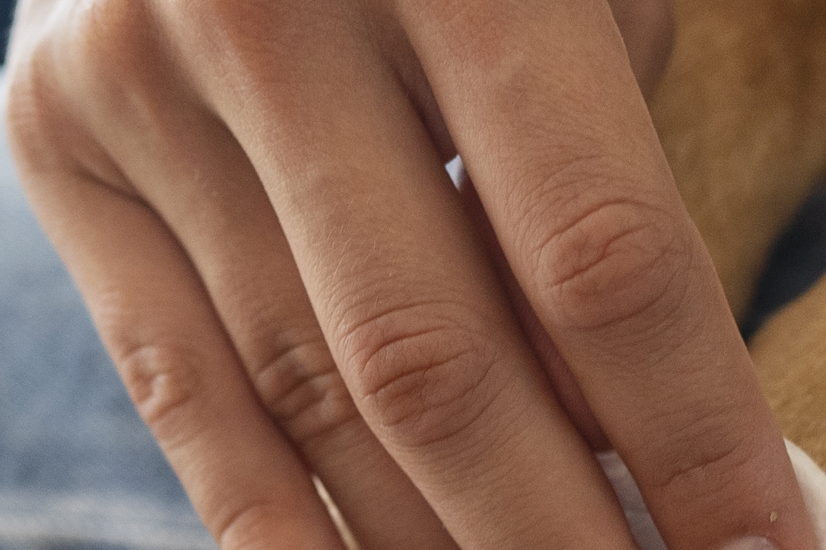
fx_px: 4175
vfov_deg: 7.5
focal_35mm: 182
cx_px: 494
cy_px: 387
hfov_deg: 11.3
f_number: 2.2
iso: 640
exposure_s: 1/320
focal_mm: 35
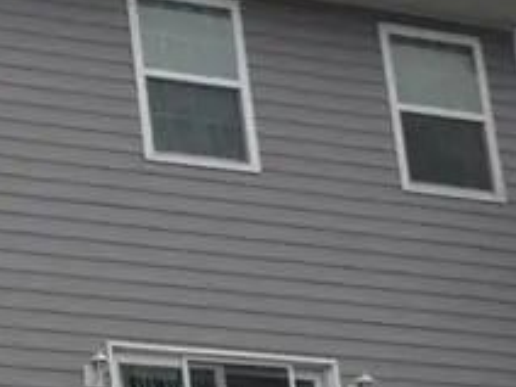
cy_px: 455
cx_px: -494
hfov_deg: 14.2
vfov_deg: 12.3
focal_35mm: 118
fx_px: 1764
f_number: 6.3
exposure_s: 1/160
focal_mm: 17
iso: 100
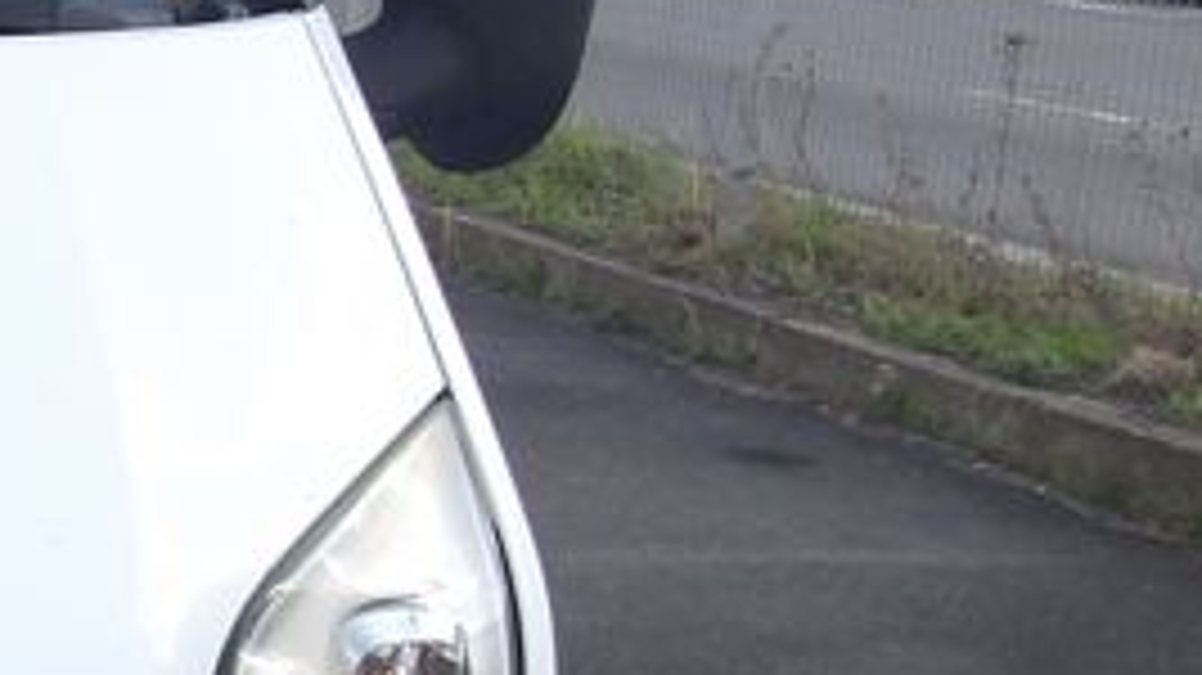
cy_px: 513
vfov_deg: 10.7
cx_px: -900
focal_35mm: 113
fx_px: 3600
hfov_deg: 16.2
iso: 100
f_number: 3
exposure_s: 1/455
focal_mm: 4.9
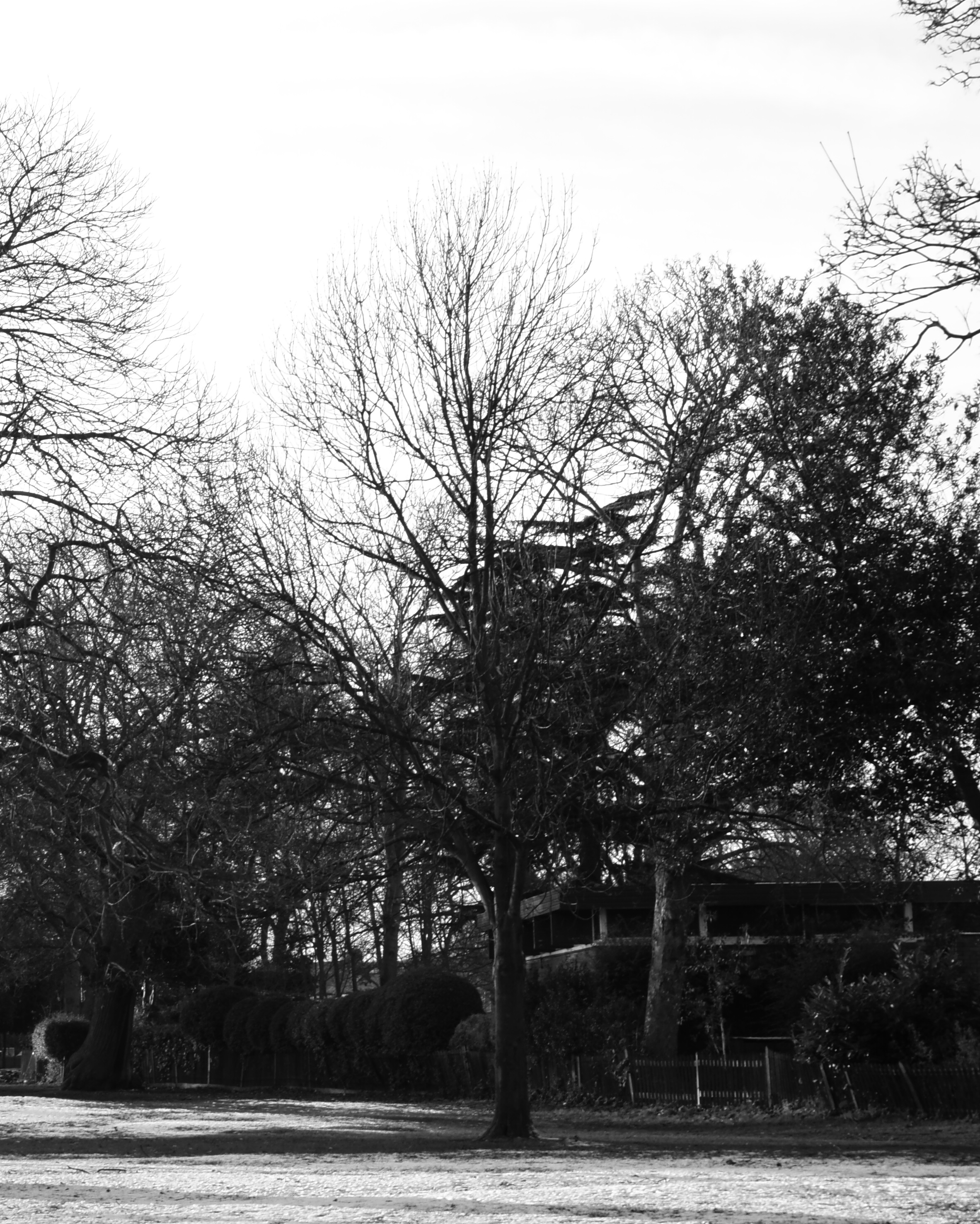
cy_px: 729
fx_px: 3480
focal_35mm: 96
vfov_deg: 19.9
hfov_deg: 15.4
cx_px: -235
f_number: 11
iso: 100
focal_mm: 50
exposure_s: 1/20
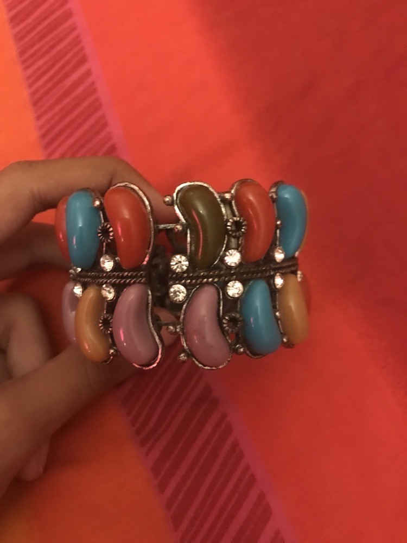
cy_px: 272
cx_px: 204
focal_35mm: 28
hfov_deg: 49.7
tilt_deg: -65.1
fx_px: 439
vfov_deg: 63.4
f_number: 1.8
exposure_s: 1/4
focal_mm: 3.99
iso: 125
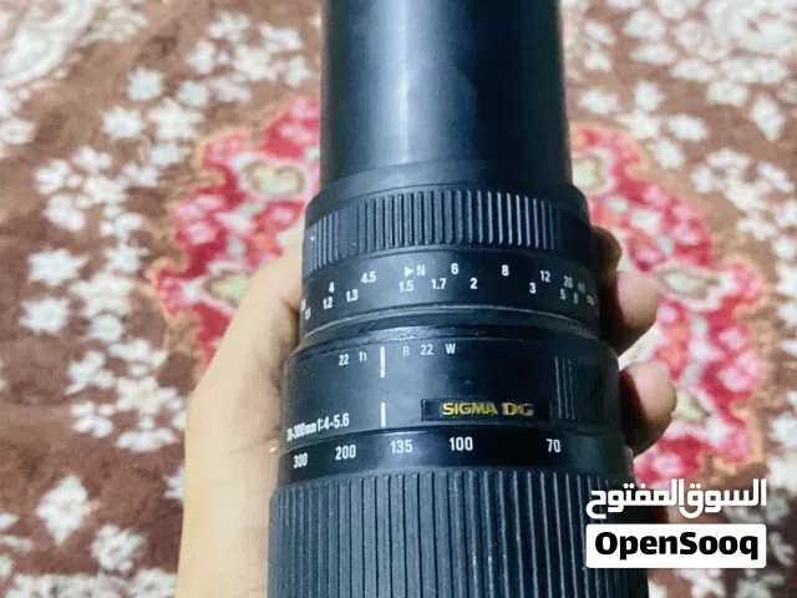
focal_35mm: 26
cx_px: 398
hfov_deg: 67.3
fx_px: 599
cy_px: 299
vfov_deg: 53.1
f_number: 1.8
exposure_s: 1/15
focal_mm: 4.25
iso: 2500
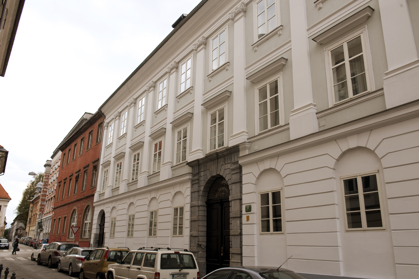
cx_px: 210
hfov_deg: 63.7
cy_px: 140
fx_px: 337
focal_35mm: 29
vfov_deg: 44.9
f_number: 9
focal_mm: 29
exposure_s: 1/80
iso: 200
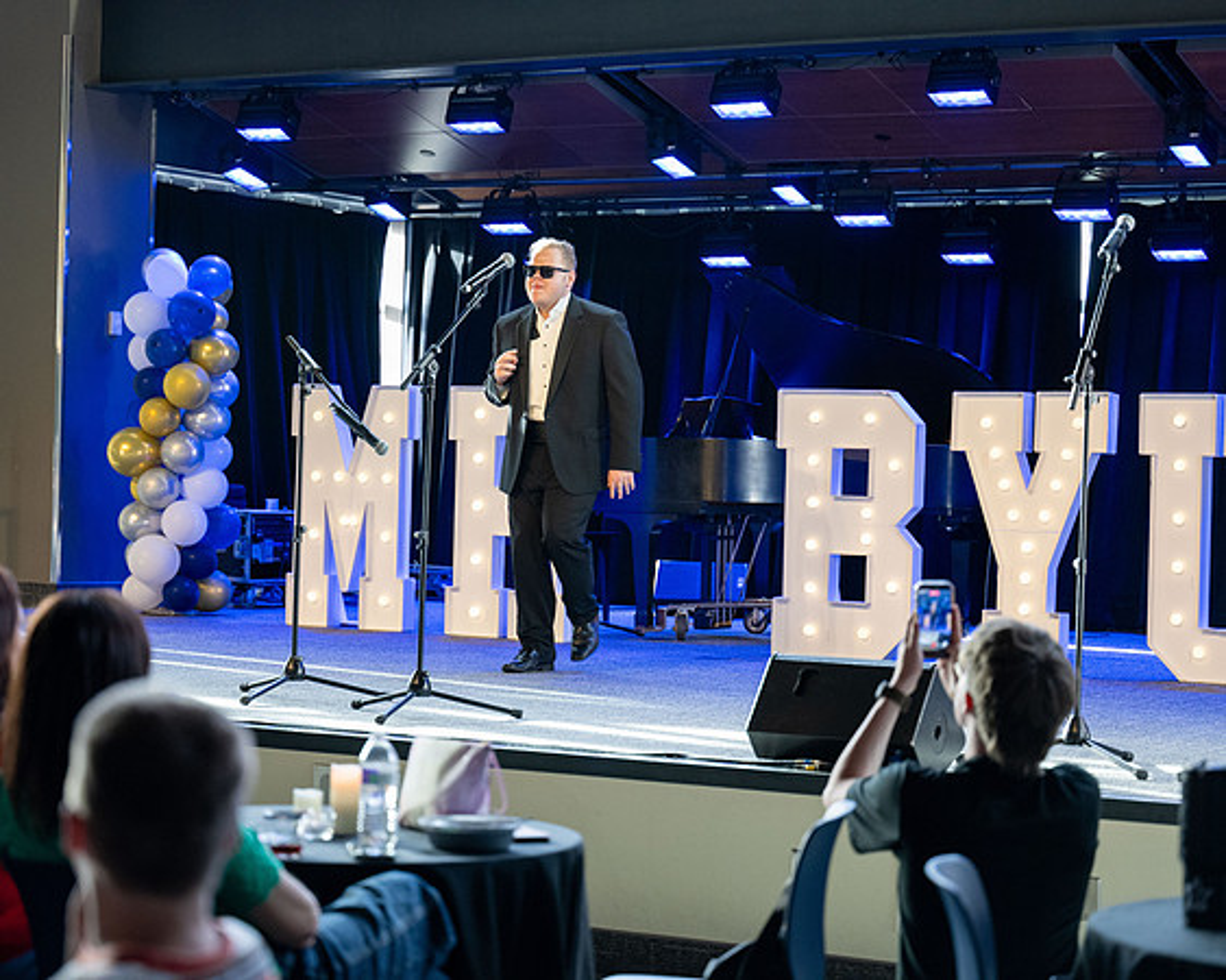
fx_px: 2941
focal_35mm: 81
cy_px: 490
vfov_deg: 18.9
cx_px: 568
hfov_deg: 23.5
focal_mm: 72
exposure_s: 1/160
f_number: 2.8
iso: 1600
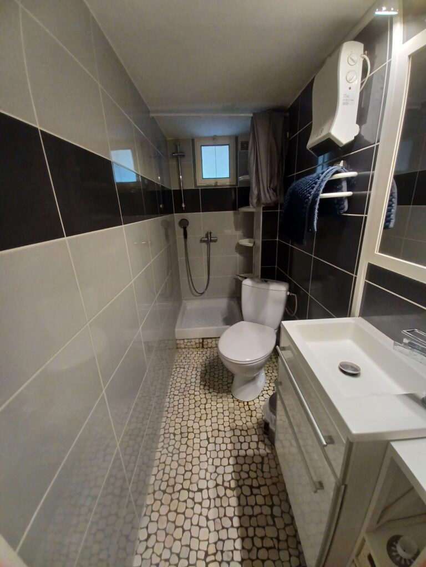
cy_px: 284
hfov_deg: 89.9
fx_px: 213
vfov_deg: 106.2
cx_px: 213
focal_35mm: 13
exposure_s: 1/50
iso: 160
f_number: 2.2
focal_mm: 1.42
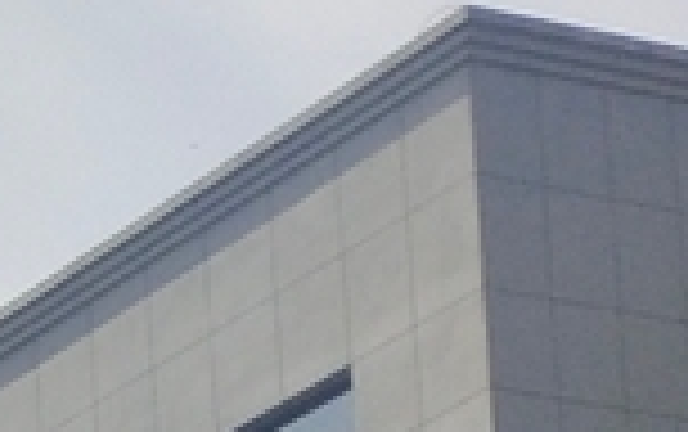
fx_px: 4674
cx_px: -1758
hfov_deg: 7.0
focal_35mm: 249
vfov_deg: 4.6
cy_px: 1958
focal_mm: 3.95
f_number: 1.8
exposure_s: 1/4500
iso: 140
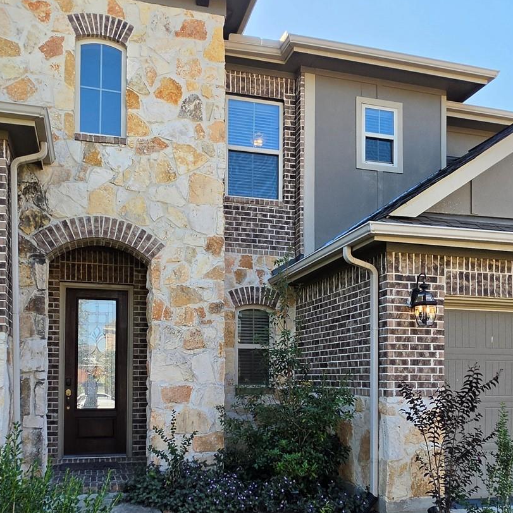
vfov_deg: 53.7
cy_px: 369
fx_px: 486
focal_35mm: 29
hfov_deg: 55.4
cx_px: 217
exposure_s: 1/1111
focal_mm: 2.2
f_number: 1.9
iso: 32
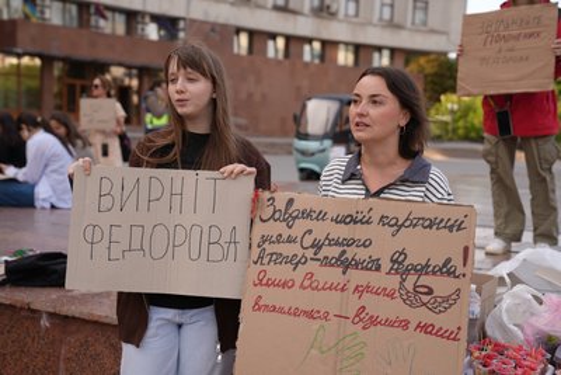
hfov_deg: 38.2
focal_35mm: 52
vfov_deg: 26.0
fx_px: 811
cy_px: 188
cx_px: 280
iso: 80
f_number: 4
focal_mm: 52
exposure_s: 1/160
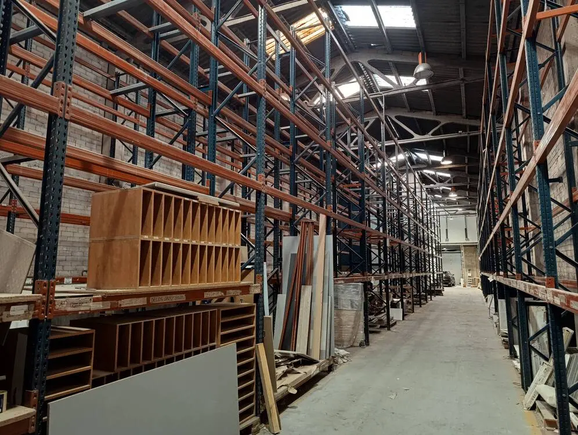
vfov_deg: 59.0
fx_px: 385
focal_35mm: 23
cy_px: 218
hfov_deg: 73.8
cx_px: 289
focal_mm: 6.11
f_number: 1.7
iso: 1250
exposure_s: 1/25
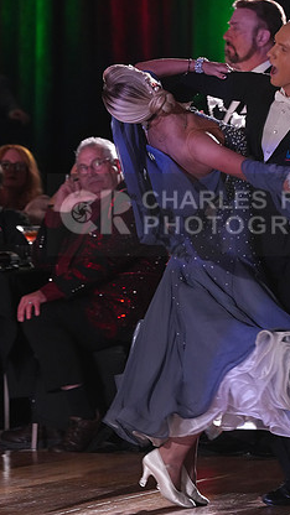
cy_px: 215
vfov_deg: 7.4
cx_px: 219
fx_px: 3992
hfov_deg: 4.2
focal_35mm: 292
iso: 4000
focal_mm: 200
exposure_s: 1/200
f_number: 5
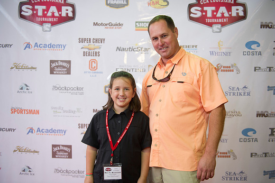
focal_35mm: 34
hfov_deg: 55.8
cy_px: 92
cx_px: 138
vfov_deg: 38.8
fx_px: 260
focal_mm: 34
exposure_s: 1/80
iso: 1000
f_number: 2.8
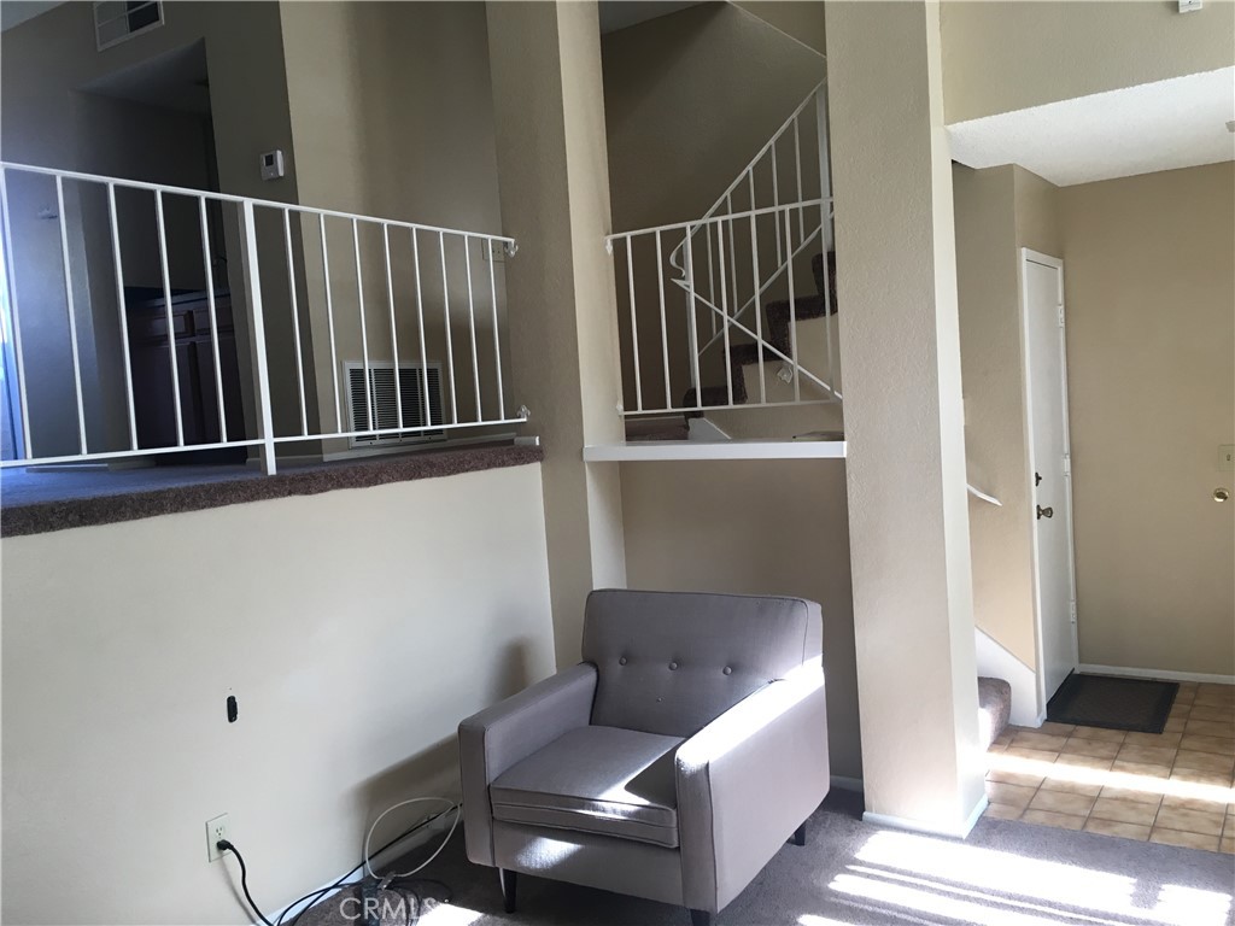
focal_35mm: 29
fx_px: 1035
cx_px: 618
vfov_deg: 48.2
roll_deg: +4.0
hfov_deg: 61.7
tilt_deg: -4.3
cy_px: 463
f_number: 2.2
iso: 32
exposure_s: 1/30
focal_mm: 4.15
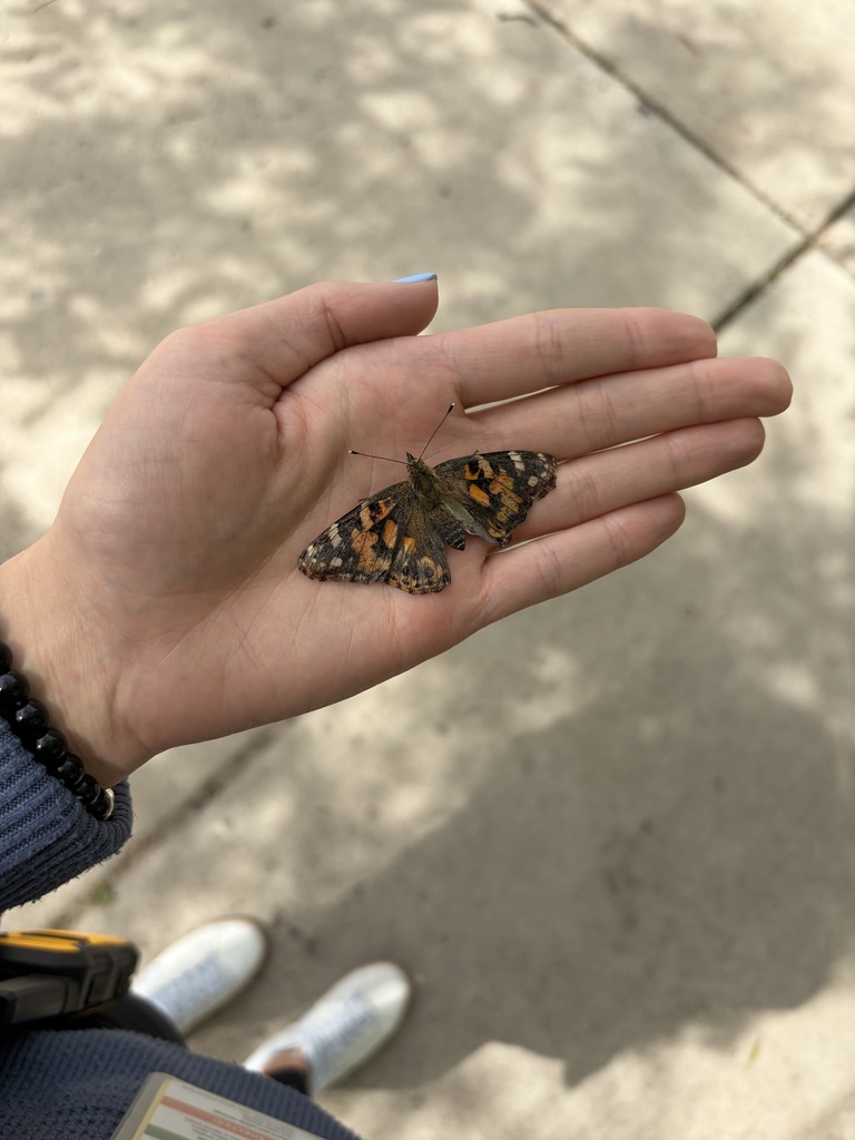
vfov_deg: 67.3
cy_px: 570
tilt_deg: -73.9
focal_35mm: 26
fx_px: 856
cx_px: 428
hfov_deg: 53.1
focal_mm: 5.96
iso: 50
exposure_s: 1/2141
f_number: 1.6
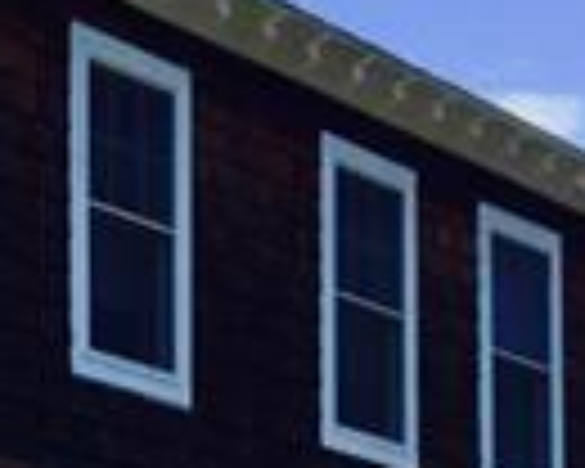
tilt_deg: +3.3
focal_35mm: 167
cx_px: -576
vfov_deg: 8.8
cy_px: 922
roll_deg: +1.9
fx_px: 2891
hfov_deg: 10.6
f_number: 2.2
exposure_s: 1/2475
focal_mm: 4.15
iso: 32
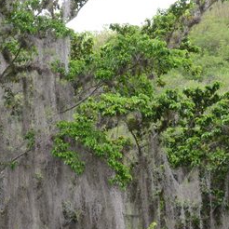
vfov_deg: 8.4
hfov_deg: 8.1
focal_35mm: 210
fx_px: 1568
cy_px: 100
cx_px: -166
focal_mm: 45
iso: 1000
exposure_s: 1/320
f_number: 9
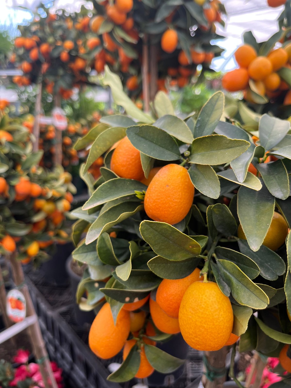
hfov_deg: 53.1
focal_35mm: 26
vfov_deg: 67.3
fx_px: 291
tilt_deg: -15.8
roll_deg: +1.6
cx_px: 146
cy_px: 194
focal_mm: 5.1
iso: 50
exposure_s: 1/346
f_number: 1.6
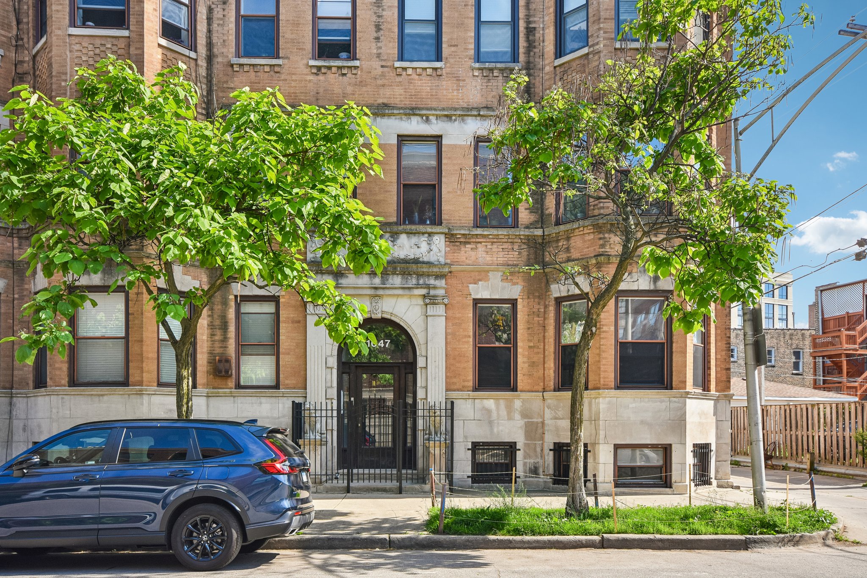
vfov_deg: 43.6
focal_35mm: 30
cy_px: 289
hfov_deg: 61.9
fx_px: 722
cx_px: 434
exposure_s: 1/200
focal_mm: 20
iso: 400
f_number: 8
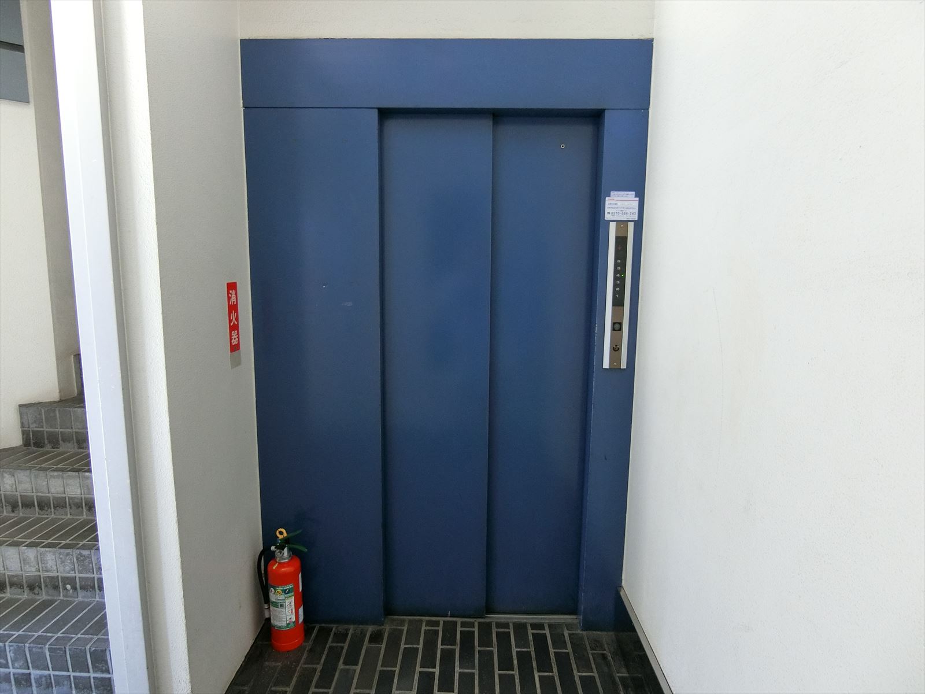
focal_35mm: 19
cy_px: 347
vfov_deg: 68.7
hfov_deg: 84.7
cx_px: 462
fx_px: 508
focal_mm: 4.06
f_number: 2.7
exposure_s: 1/100
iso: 400
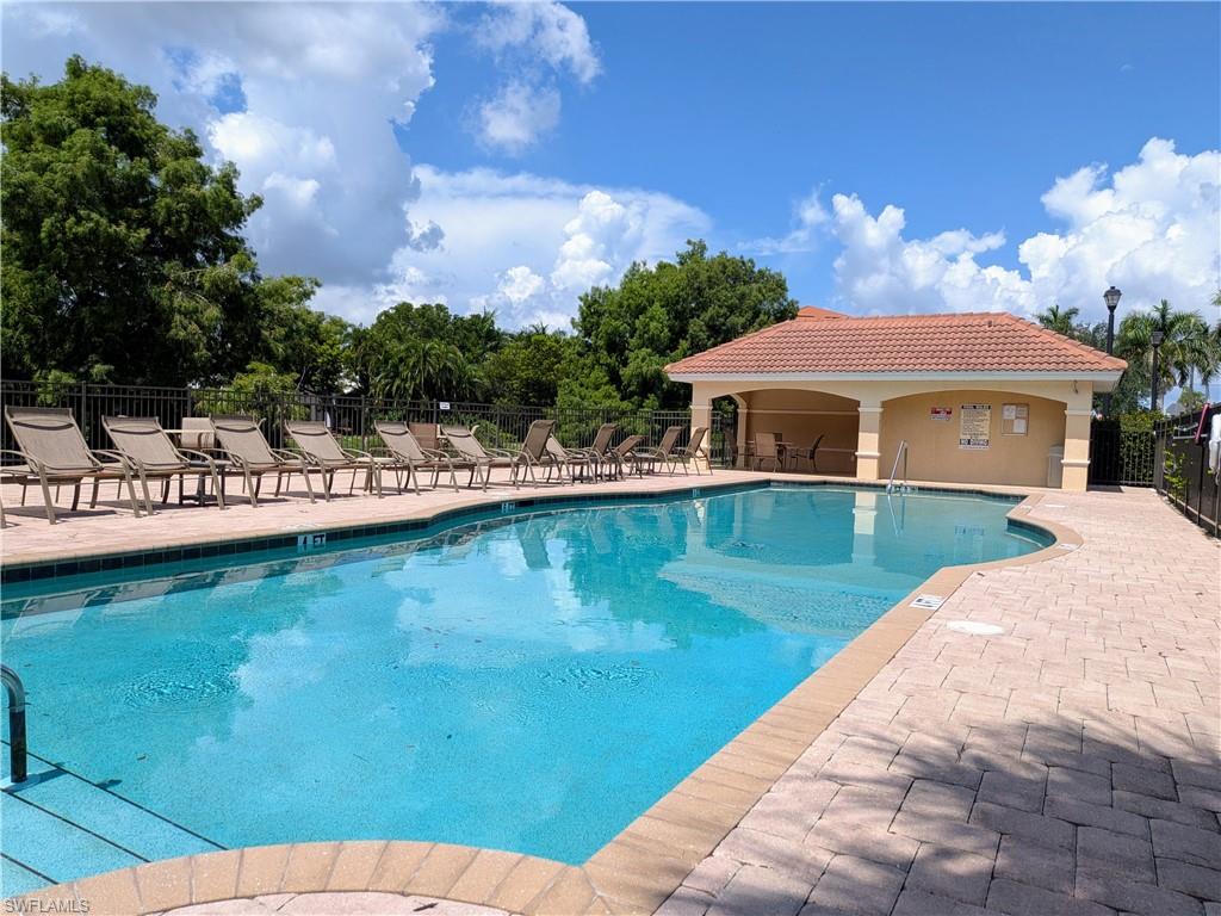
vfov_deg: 56.8
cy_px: 458
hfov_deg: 71.6
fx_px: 847
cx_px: 610
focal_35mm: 24
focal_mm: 4.53
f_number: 1.7
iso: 29
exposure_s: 1/2066
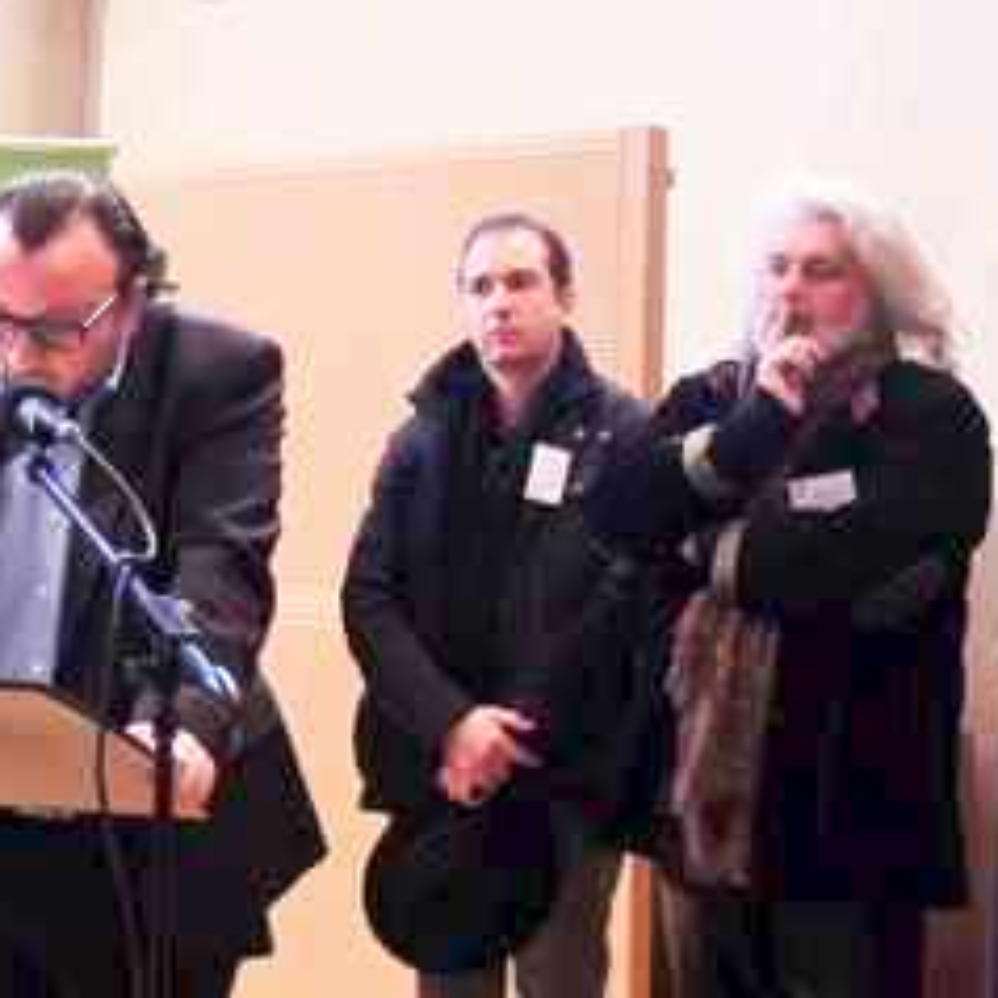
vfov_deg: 18.1
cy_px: 470
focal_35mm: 96
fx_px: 3131
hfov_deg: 17.9
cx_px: 164
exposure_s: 1/13
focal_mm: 7.6
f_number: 3.4
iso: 500
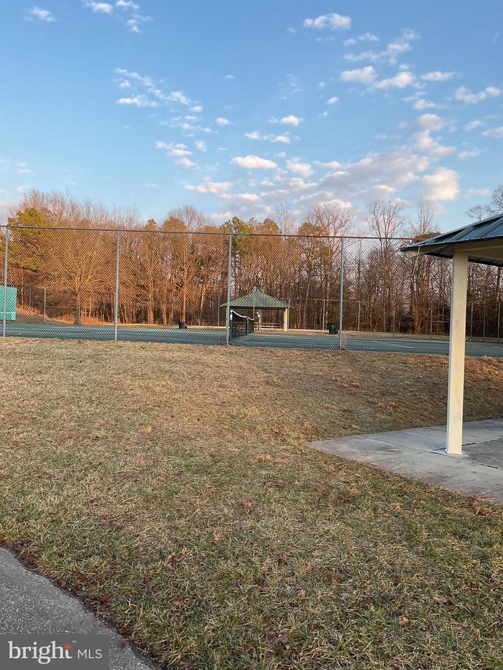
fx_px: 562
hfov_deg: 48.2
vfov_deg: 61.7
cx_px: 252
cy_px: 335
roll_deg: -0.6
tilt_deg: -0.6
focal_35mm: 29
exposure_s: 1/372
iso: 16
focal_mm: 3
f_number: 1.8
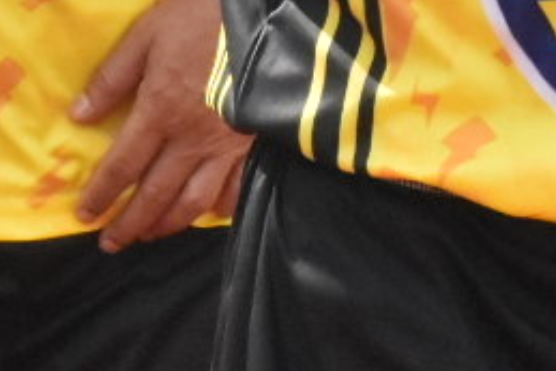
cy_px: -457
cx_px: 498
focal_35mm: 704
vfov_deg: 1.9
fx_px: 10881
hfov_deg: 2.9
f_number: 13
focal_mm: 75
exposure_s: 1/2500
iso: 3200
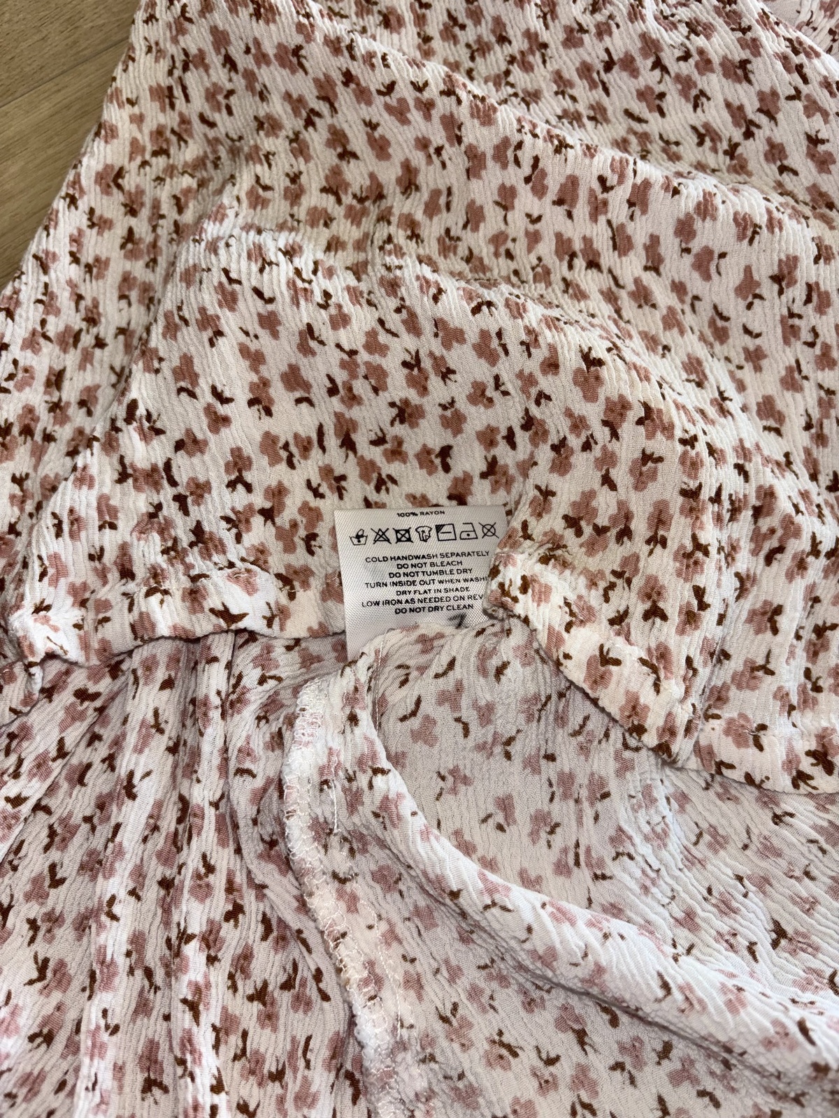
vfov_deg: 67.3
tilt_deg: -73.4
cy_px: 559
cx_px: 420
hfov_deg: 53.1
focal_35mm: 26
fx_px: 840
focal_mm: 5.96
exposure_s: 1/71
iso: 32
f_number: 1.6
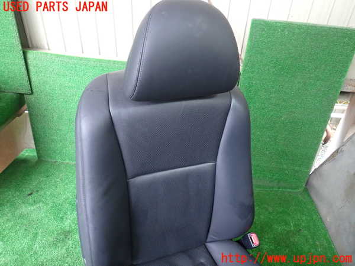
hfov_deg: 69.4
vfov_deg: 54.9
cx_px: 178
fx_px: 256
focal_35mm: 25
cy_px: 133
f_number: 2
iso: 640
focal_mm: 4.5
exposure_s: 1/30
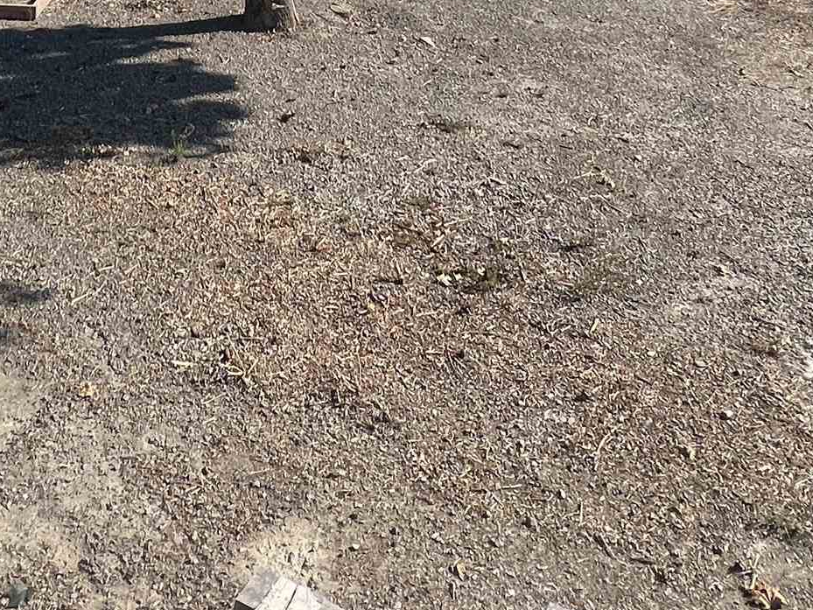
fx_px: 1010
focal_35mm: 43
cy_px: -308
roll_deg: -0.6
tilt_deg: +3.0
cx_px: 206
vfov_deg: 25.3
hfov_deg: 42.5
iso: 32
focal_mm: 1.57
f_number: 1.8
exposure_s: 1/1277
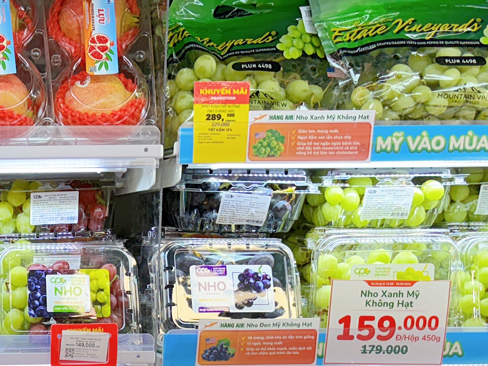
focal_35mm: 75
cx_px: -89
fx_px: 1057
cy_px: 425
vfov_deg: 18.7
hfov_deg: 23.8
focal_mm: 5.96
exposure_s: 1/100
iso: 80
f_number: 1.6
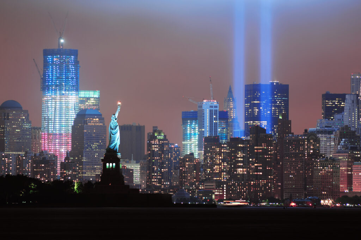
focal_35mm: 330
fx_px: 3306
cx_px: 180
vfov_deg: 4.2
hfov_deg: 6.2
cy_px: 120
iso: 200
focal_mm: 330
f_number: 5.6
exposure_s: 8
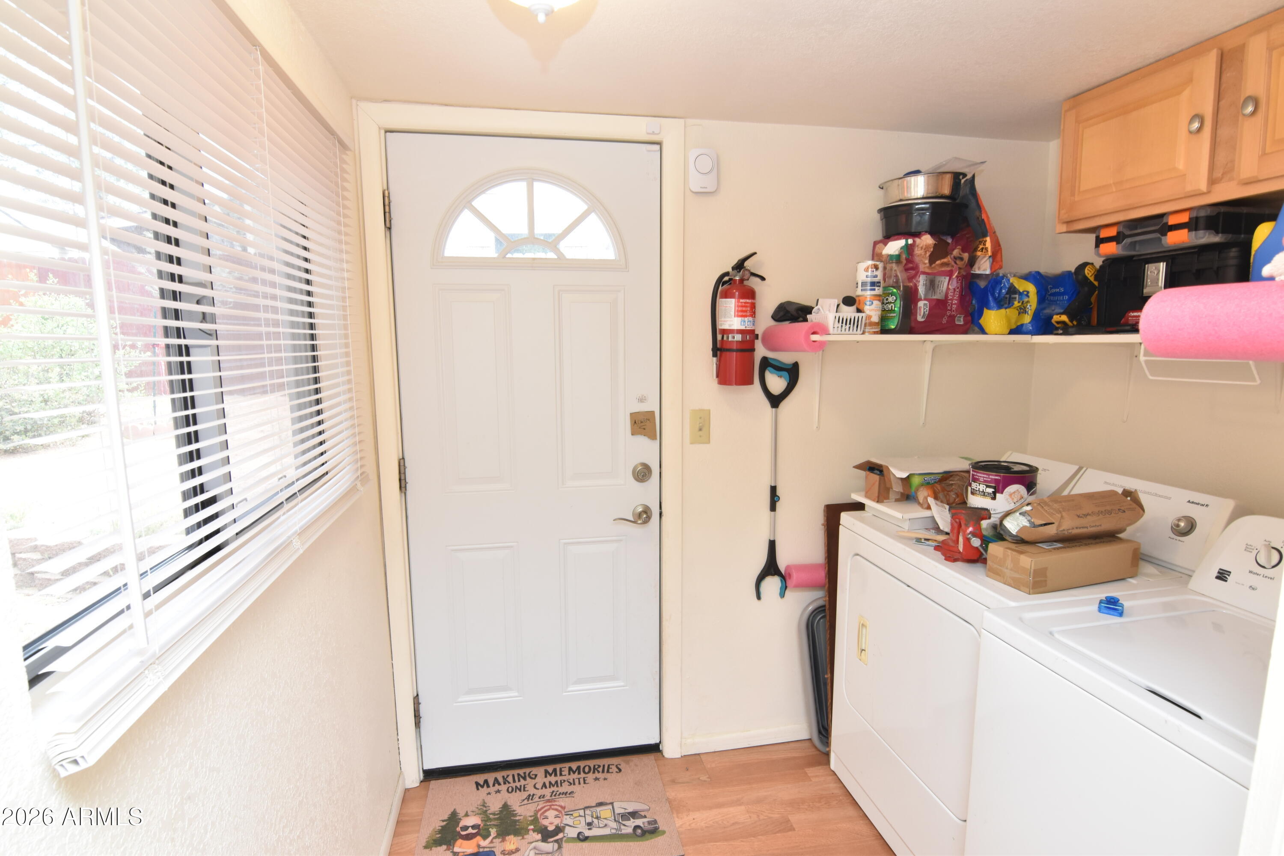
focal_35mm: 17
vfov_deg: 69.7
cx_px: 642
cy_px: 428
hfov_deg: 92.4
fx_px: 615
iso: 560
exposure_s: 1/15
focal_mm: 11.5
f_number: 10
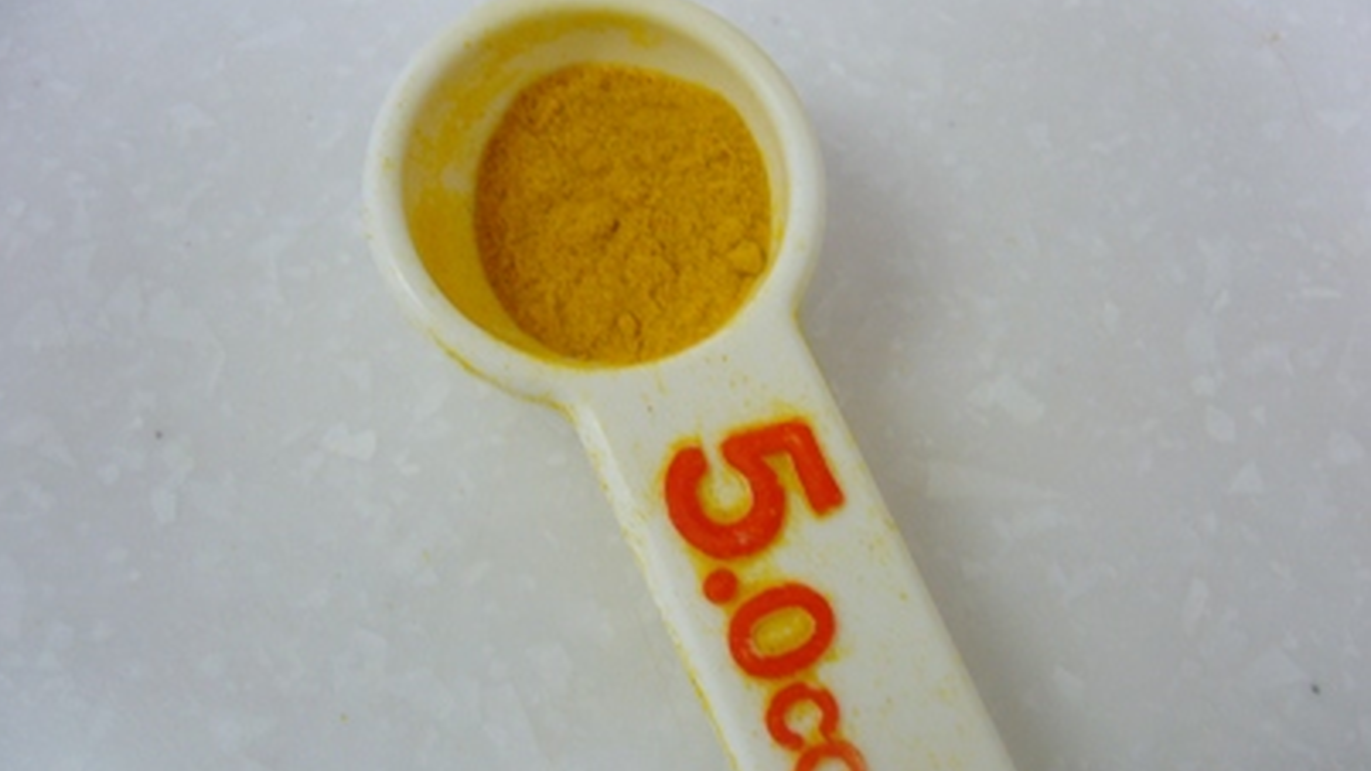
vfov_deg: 30.4
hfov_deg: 51.6
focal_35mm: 39
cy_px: 409
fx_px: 1418
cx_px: 674
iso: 100
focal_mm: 5.8
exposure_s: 1/15
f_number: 2.8
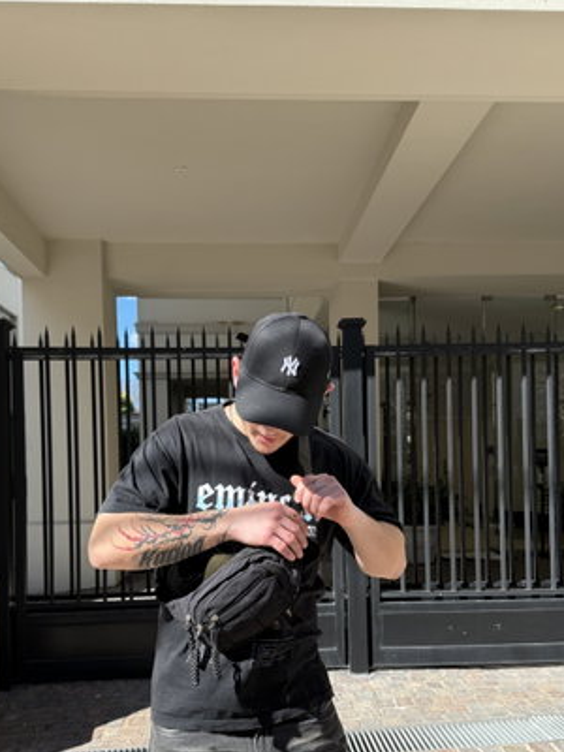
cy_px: 471
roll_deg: +0.7
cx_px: 263
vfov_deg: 56.1
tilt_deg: -0.5
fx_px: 695
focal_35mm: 32
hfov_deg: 44.1
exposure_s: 1/1727
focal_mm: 6.76
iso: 100
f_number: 1.78
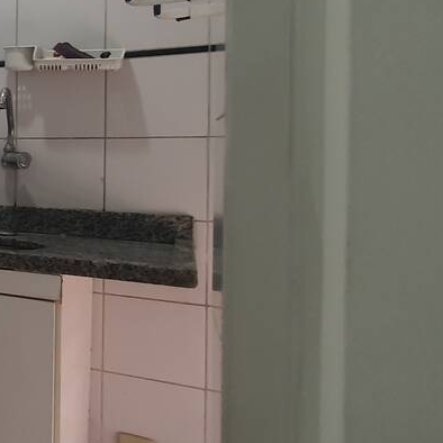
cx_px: -347
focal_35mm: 42
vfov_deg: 39.5
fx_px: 608
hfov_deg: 22.7
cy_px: 144
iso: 100
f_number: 2.2
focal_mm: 1.8
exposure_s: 1/60
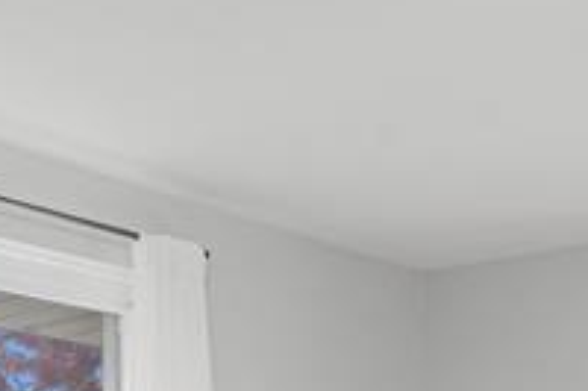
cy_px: 634
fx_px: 1420
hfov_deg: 22.0
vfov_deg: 14.4
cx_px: 664
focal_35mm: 87
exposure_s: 1/100
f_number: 9
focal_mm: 17
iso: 320
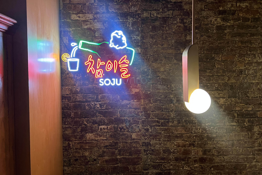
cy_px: 82
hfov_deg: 65.5
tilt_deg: -1.6
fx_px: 204
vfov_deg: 46.4
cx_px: 128
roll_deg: +0.5
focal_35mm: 28
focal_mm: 5.7
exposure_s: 1/60
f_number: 1.5
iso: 320
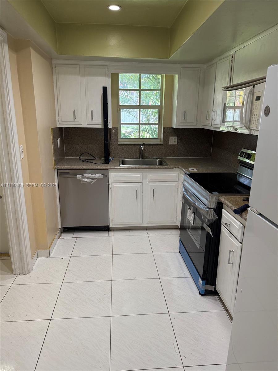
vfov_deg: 71.6
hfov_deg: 56.8
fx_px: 257
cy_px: 186
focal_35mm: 24
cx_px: 139
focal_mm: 6.76
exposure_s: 1/120
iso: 250
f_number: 1.78
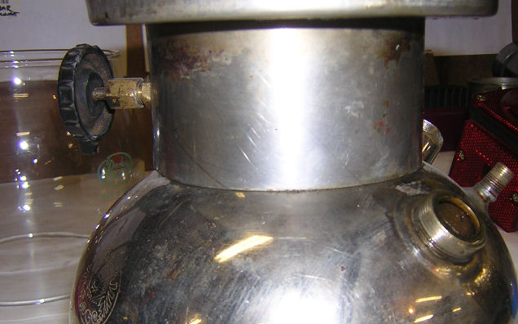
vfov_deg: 26.8
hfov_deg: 41.8
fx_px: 677
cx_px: 268
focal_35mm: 48
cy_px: 189
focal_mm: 4.7
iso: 100
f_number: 2.6
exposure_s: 1/60.1
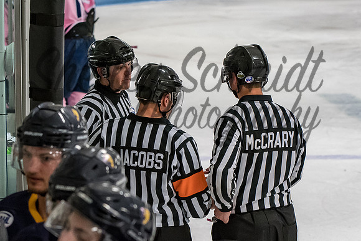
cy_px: 110
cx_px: 196
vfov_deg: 6.4
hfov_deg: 9.6
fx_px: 2145
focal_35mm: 214
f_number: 4
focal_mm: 95
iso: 2500
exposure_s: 1/800
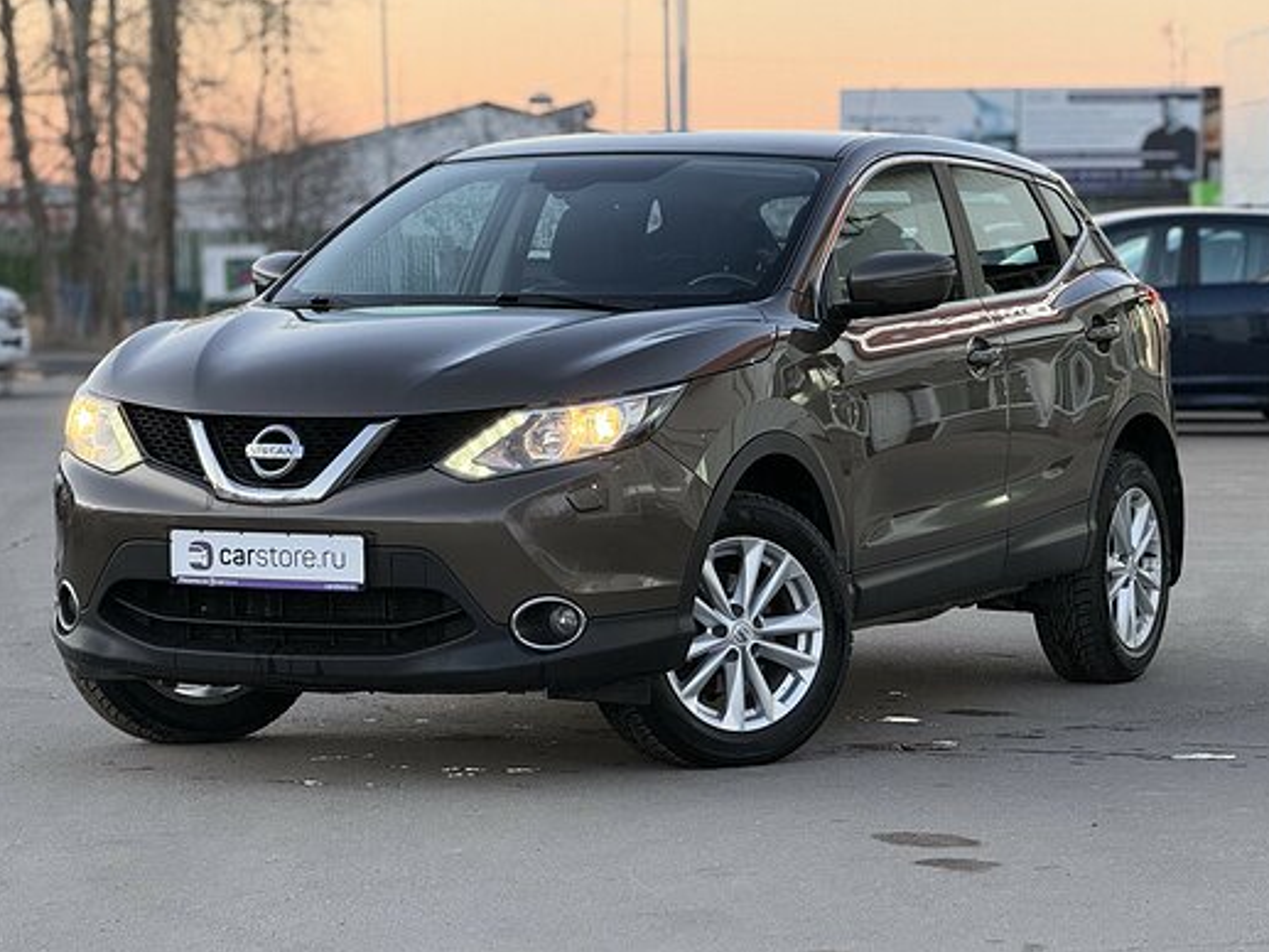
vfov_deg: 11.7
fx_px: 4657
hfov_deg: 15.5
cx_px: 623
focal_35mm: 127
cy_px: 481
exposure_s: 1/99
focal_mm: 15.66
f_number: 2.8
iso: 400
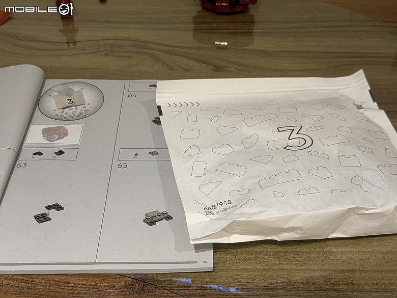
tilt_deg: -41.7
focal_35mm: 48
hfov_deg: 39.7
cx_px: 198
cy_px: 149
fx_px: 550
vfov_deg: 30.3
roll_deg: +0.6
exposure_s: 1/60
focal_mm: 6.76
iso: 125
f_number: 1.78
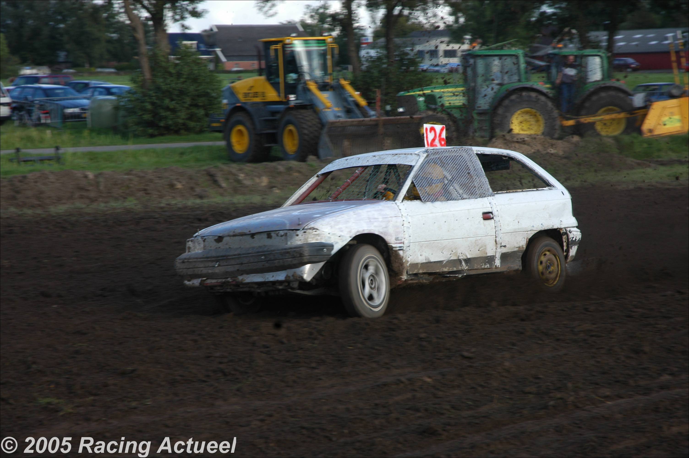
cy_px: 229
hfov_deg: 19.5
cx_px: 344
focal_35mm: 105
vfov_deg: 13.0
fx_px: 2008
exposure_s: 1/200
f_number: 7.1
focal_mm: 70
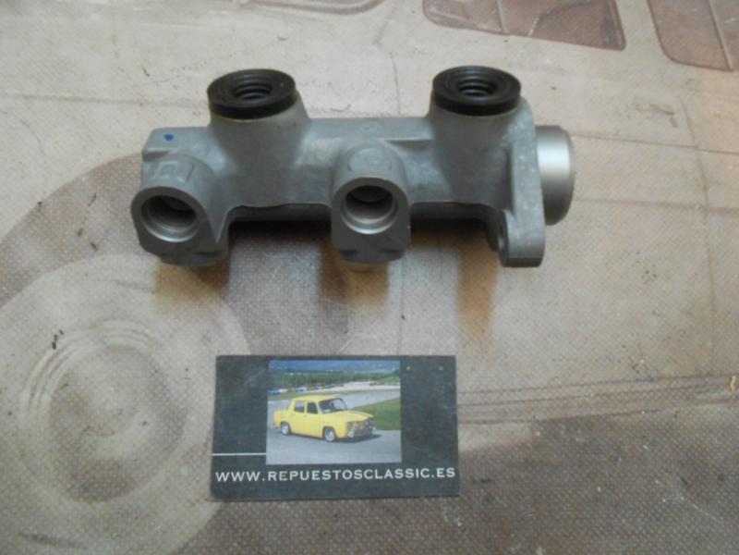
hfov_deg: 67.3
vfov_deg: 53.1
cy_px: 278
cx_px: 370
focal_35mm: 26
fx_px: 555
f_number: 3.5
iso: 400
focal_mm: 4.6
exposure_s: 1/20
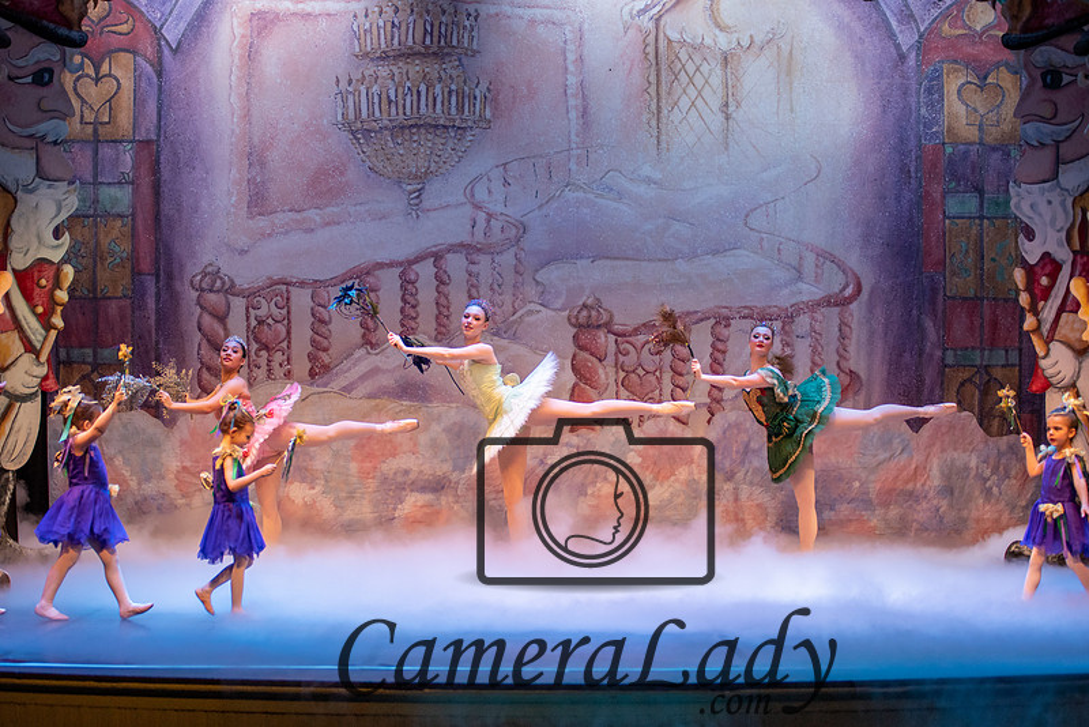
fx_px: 2363
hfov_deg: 25.9
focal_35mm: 78
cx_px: 498
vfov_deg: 17.5
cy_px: 398
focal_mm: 70
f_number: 2.8
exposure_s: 1/400
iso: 2500
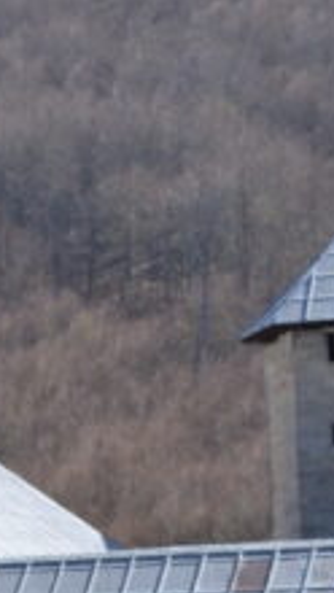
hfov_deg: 5.0
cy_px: 354
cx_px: -469
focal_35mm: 234
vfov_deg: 9.2
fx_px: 3679
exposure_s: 1/200
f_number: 7.1
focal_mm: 32
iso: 100
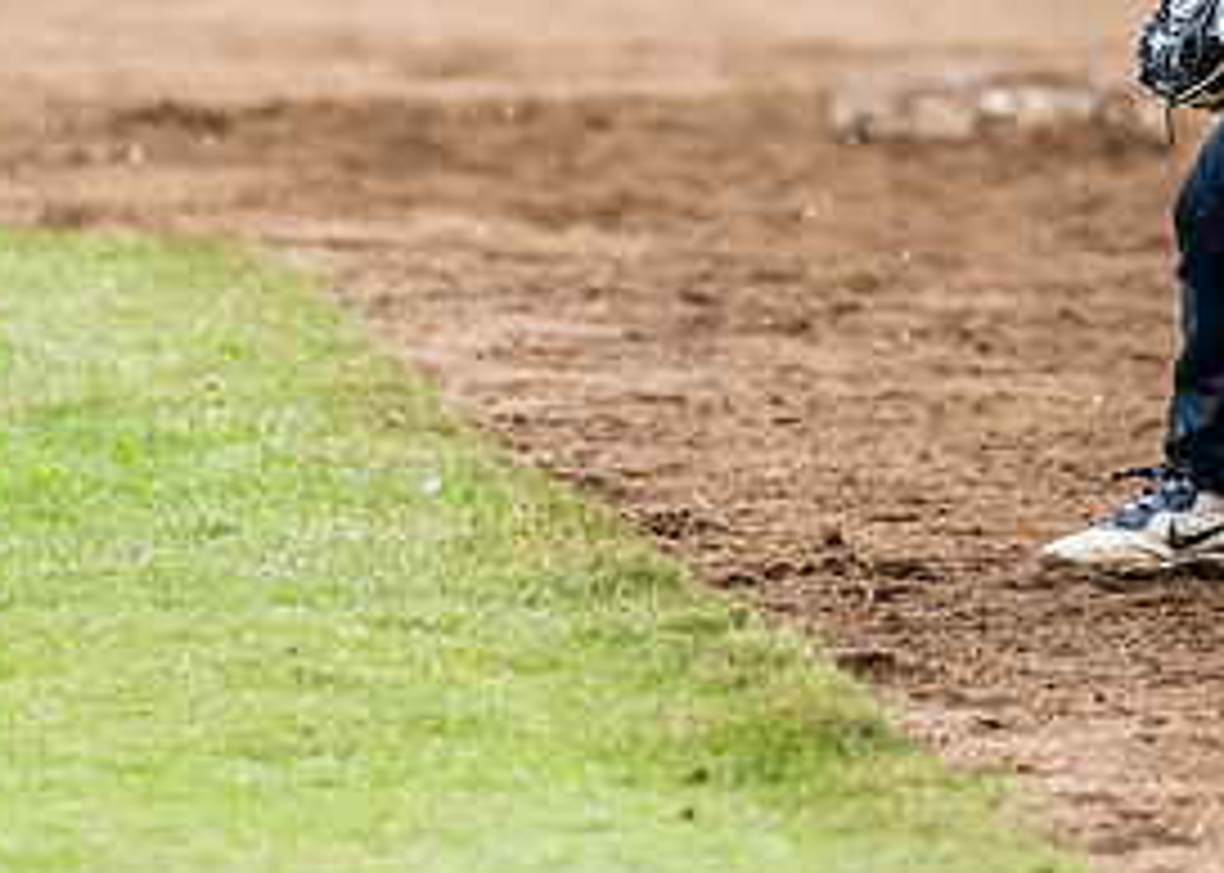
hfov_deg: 2.9
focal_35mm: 706
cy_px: -150
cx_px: 973
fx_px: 24530
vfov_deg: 2.0
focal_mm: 200
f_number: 2.8
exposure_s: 1/1000
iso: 1600
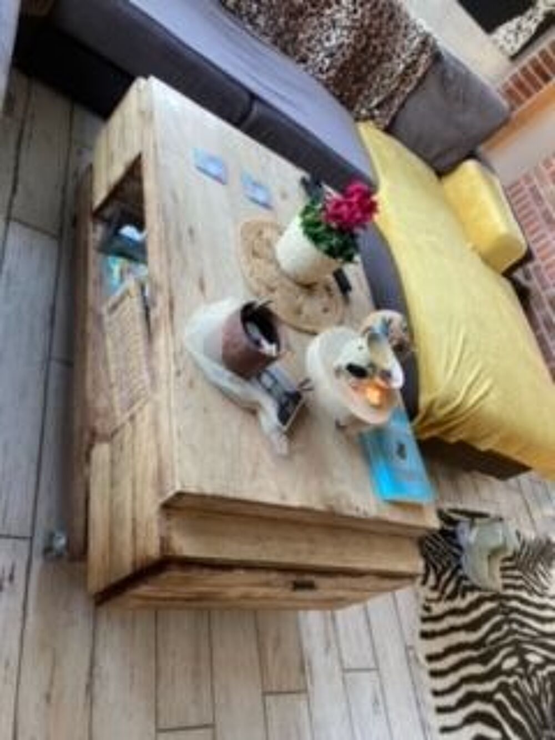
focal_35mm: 28
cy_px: 370
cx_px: 278
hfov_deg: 49.8
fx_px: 598
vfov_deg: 63.4
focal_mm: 3.99
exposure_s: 1/60
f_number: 1.8
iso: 125
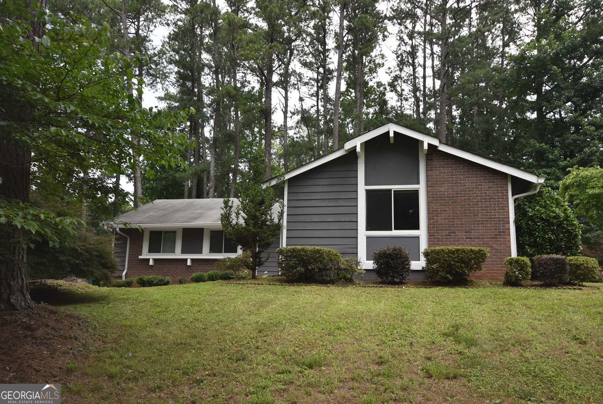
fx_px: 503
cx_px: 302
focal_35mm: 30
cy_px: 202
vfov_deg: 43.7
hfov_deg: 61.9
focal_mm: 20
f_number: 5.6
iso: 250
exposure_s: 1/250
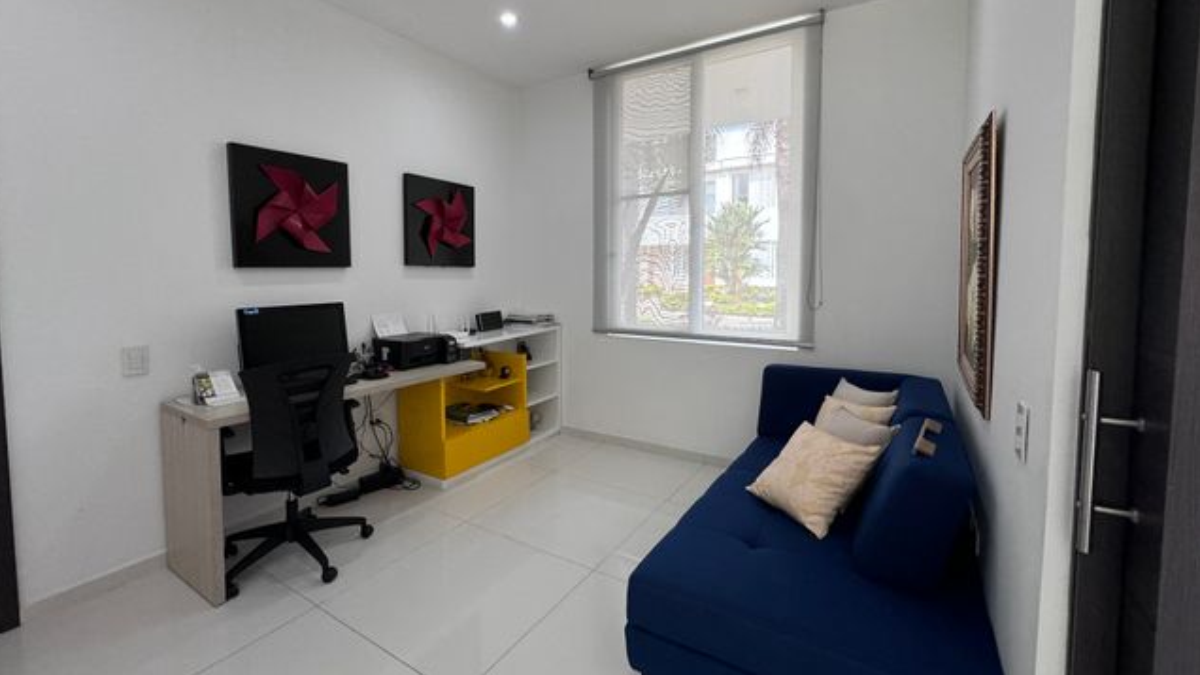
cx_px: 586
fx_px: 509
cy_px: 304
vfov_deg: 66.9
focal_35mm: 16
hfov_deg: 99.3
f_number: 2.2
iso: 320
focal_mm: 2.22
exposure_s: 1/99
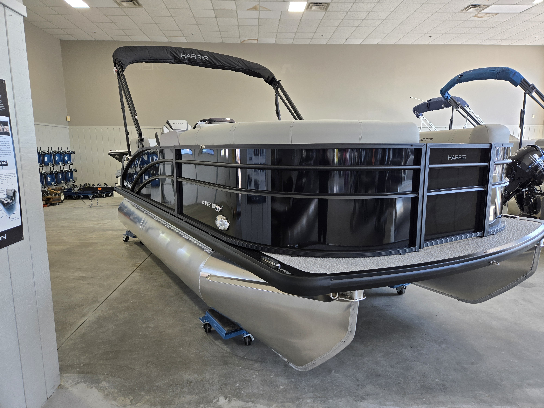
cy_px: 204
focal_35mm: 23
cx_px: 272
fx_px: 361
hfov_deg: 73.9
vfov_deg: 58.9
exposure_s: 1/120
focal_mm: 5.4
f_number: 1.8
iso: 50
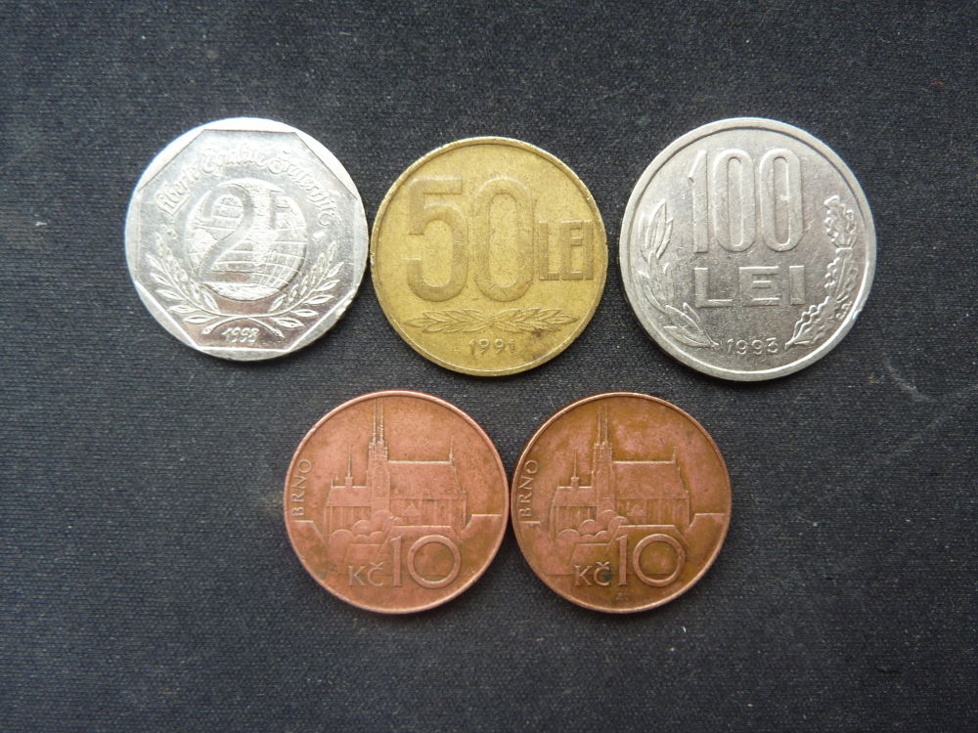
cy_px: 366
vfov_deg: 54.9
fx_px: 706
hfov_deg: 69.4
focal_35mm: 25
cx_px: 489
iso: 80
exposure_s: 1/40
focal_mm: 4.1
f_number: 3.3
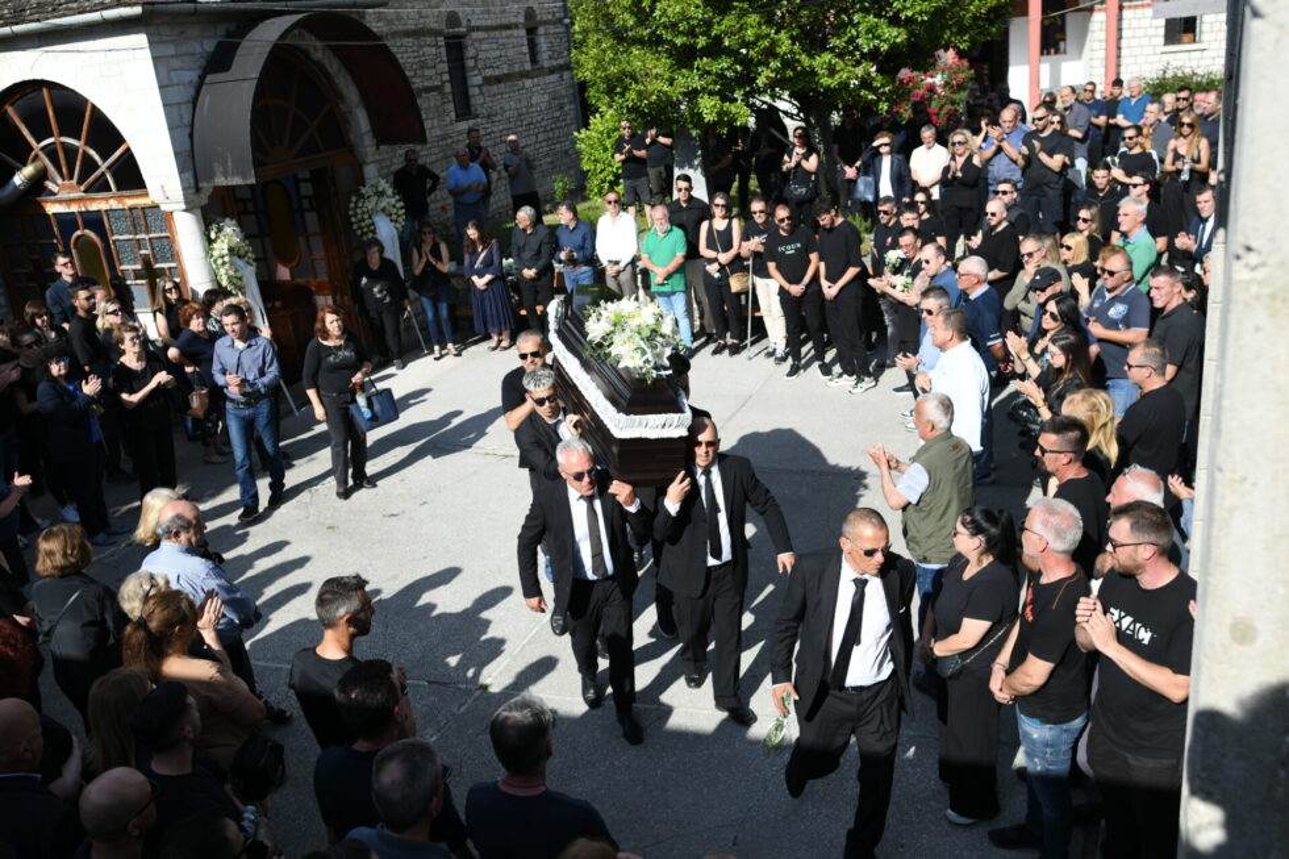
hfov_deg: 61.9
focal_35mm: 30
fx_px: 1074
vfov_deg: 43.6
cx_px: 644
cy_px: 430
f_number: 2.8
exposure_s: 1/1250
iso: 100
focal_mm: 20
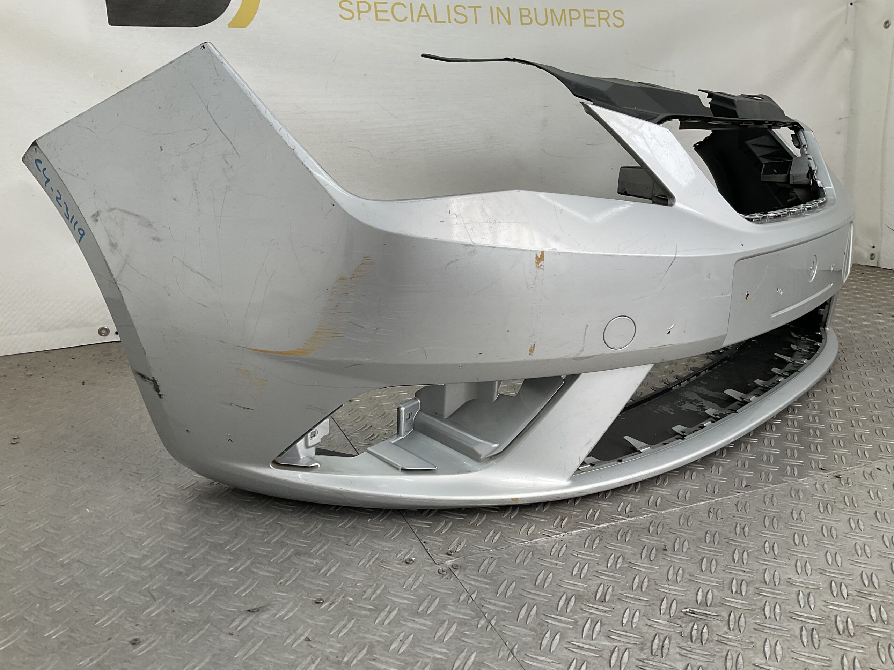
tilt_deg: -15.7
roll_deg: +1.1
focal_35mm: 29
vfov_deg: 48.2
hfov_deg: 61.7
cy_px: 335
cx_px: 447
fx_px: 749
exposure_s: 1/215
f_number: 1.8
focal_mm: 3
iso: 16
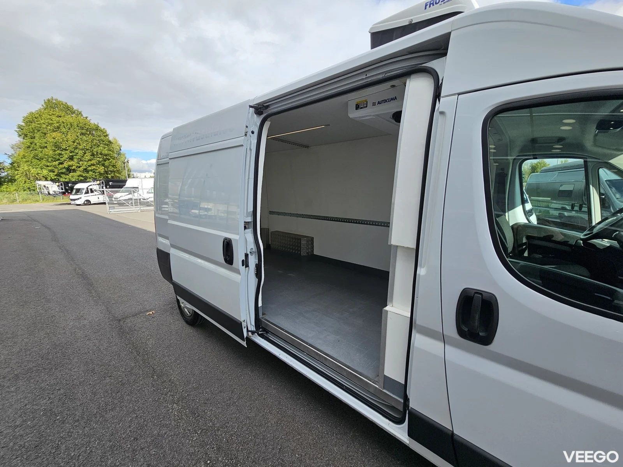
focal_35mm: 13
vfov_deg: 89.9
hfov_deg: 106.2
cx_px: 312
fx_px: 234
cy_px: 234
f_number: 2.2
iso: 50
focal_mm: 2.2
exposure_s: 1/1050
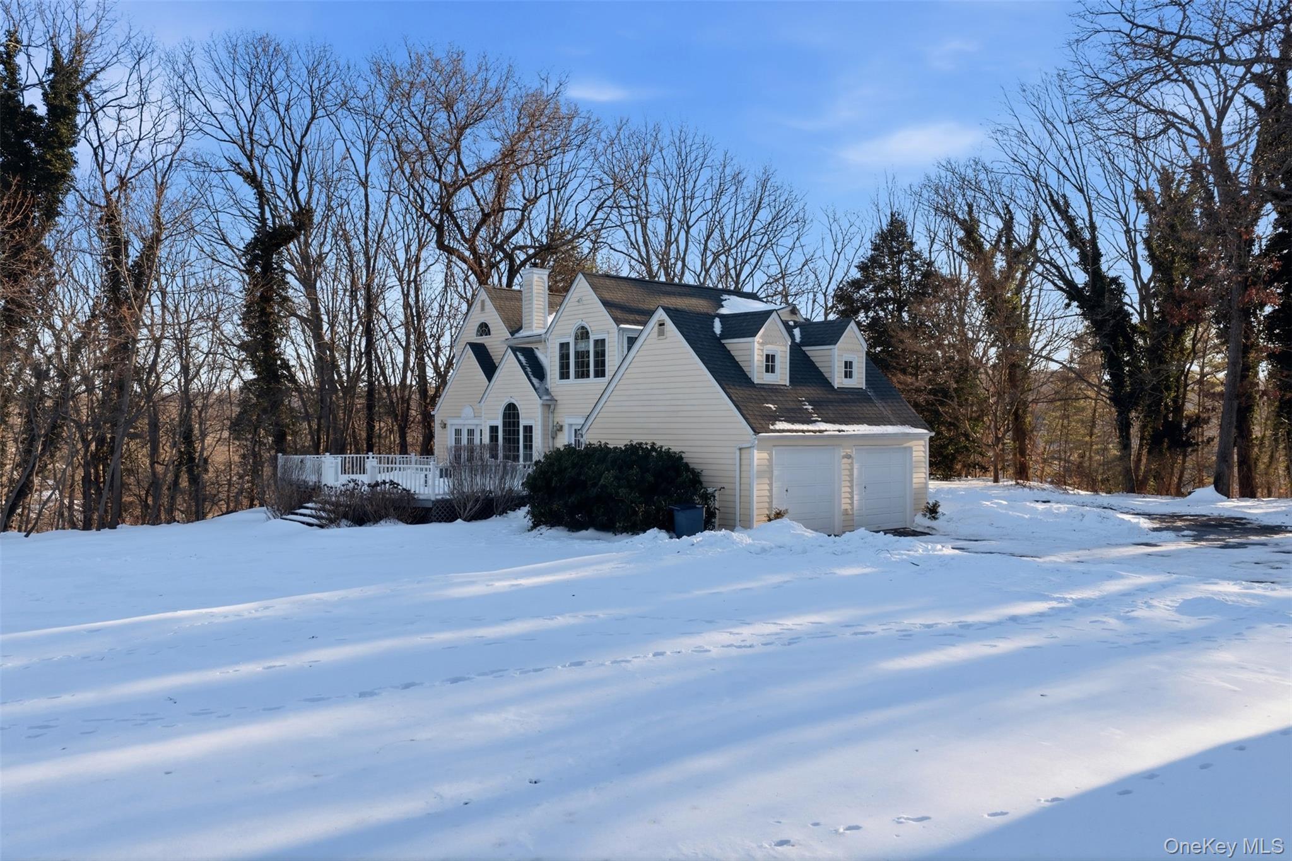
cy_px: 430
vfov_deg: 46.4
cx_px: 646
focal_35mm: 28
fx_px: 1005
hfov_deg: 65.5
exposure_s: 1/1600
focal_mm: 14.4
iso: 320
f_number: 2.8
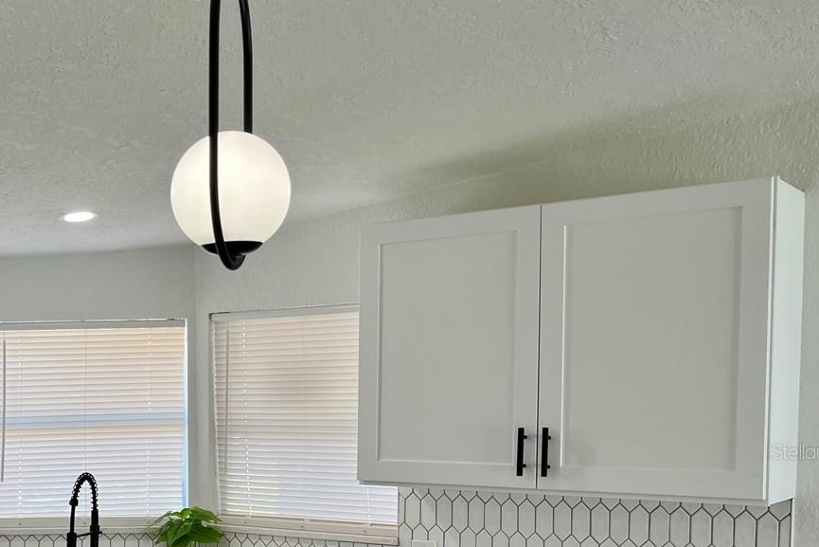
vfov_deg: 26.4
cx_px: 104
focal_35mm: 50
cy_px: 451
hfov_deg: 37.4
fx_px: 1138
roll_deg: +0.4
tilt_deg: -2.9
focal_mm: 5.1
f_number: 1.6
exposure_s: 1/122
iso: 50
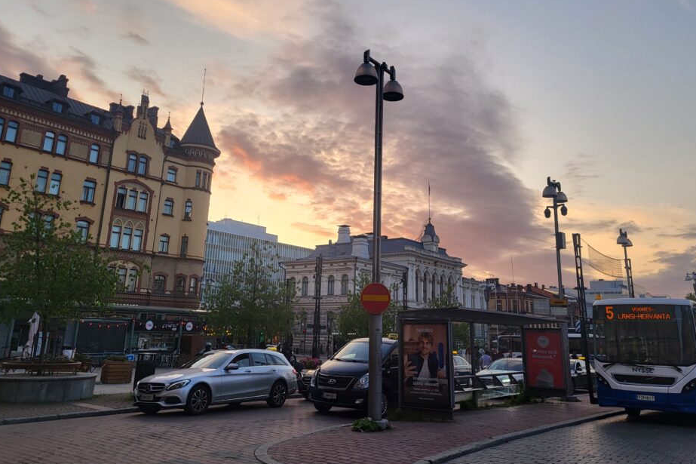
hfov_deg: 61.9
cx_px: 351
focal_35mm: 30
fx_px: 580
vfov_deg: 43.4
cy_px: 185
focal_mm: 5.4
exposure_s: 1/313
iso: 40
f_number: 1.8
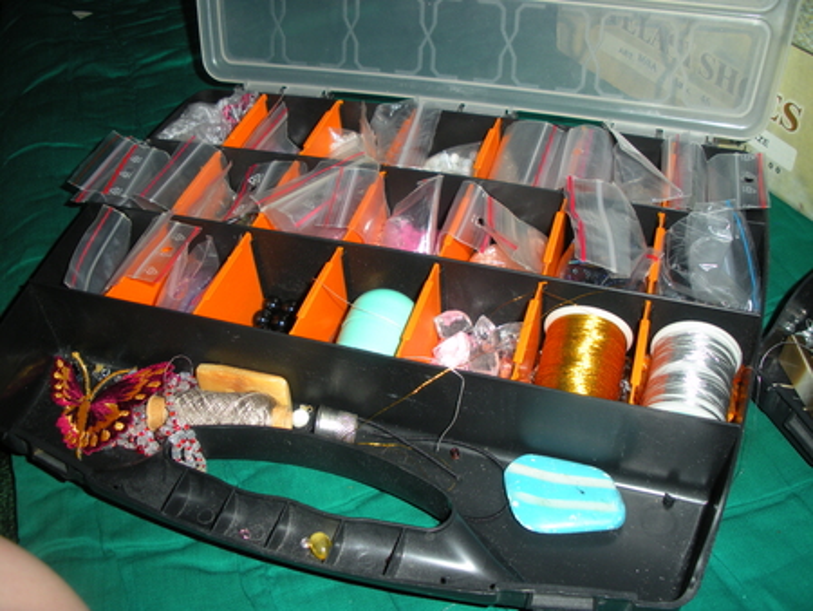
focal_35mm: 36
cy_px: 306
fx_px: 846
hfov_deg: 51.3
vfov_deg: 39.7
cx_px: 406
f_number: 3.5
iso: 64
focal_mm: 6.3
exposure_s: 1/60
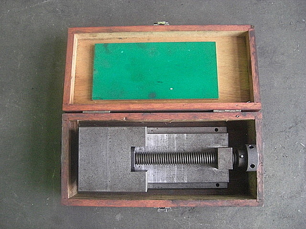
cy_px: 114
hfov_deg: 49.0
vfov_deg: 37.7
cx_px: 153
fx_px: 336
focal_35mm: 38
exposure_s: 1/50
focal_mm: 7.9
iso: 800
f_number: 2.8
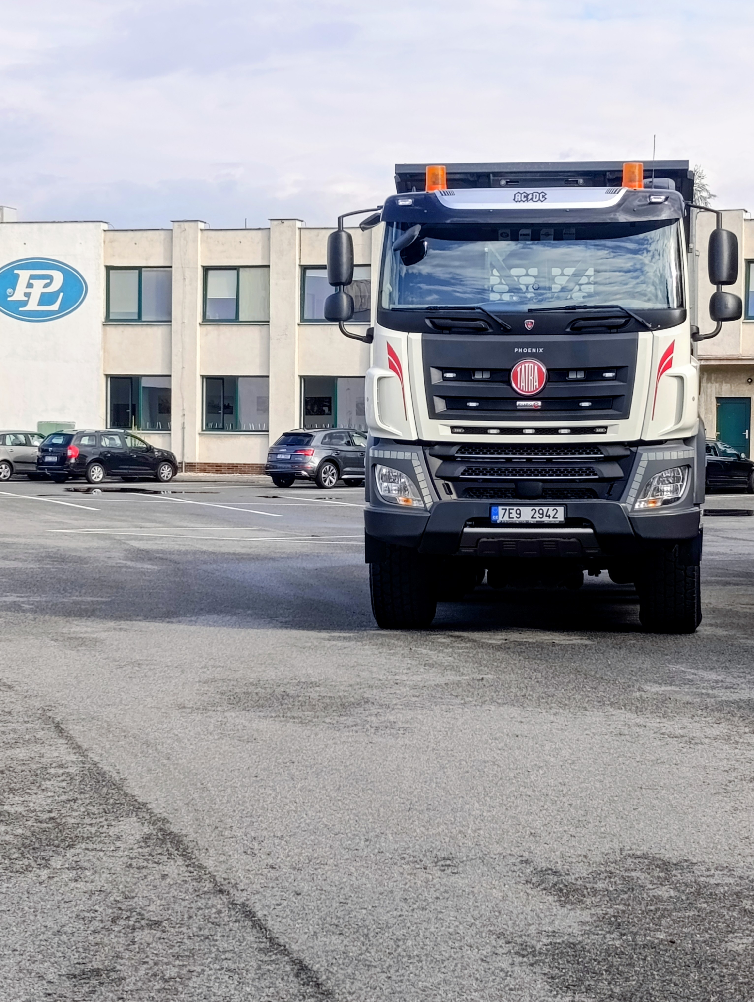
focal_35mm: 78
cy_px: 501
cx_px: 377
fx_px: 2260
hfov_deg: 18.9
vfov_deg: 25.0
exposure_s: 1/305
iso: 50
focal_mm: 6.14
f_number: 1.6
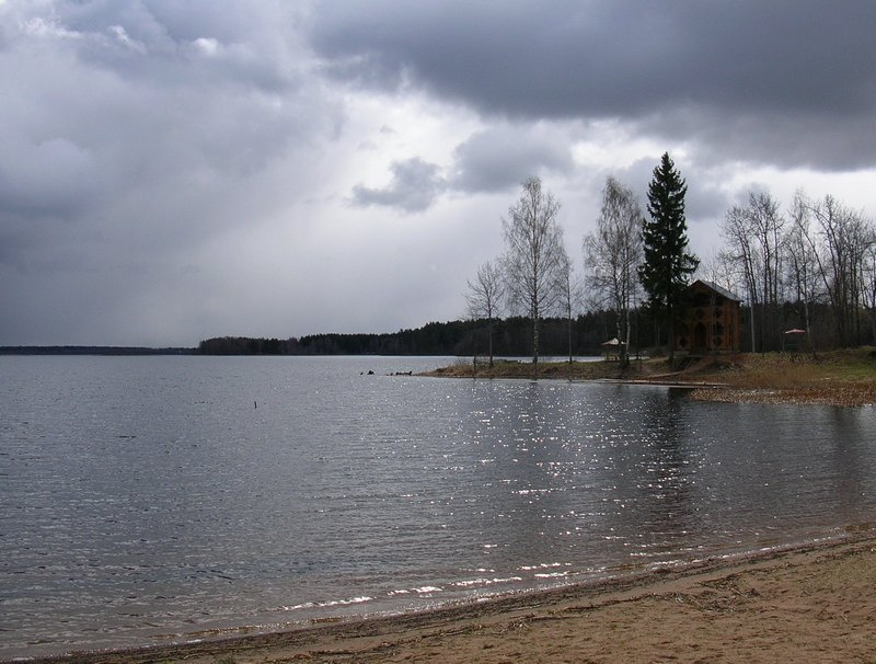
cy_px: 332
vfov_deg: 40.9
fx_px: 889
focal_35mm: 35
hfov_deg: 52.5
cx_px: 438
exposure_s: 1/1400
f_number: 2.8
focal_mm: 5.8
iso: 50
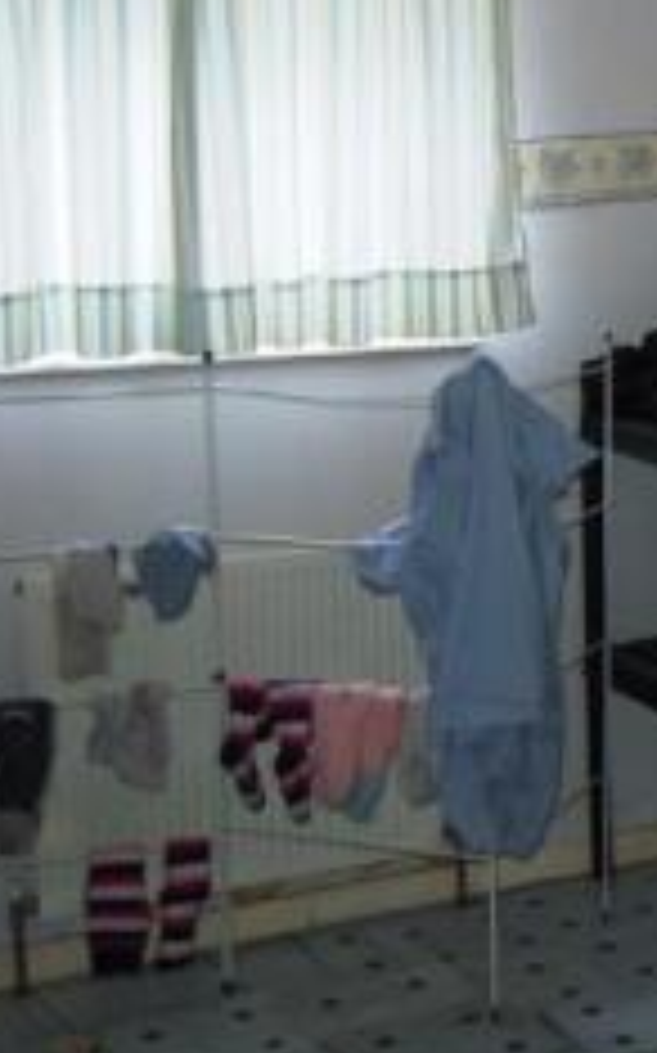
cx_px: 1228
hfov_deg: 14.6
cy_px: 360
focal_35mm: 77
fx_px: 2209
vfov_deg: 26.7
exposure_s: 1/60
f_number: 3.5
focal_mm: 18
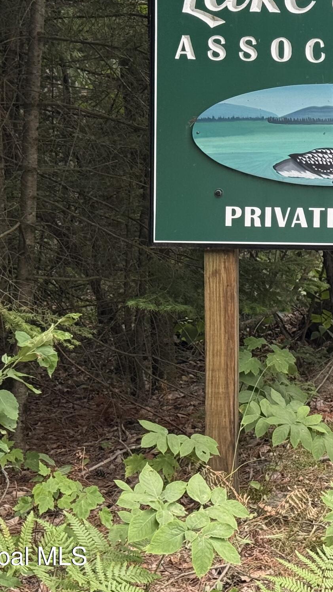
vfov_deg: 20.2
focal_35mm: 105
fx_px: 1649
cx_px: 550
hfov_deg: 11.0
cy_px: 151
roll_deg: -0.7
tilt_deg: -2.8
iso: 64
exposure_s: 1/349
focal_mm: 6.76
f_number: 1.78
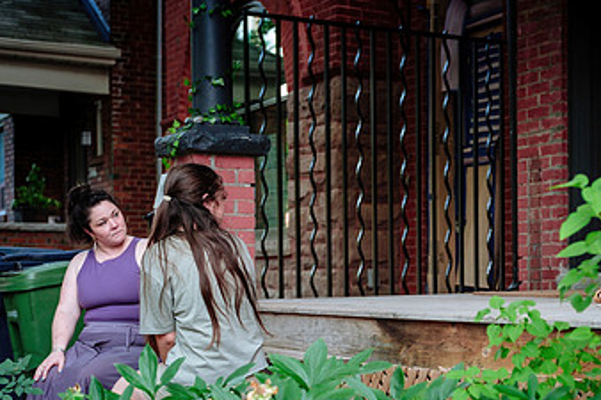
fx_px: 1118
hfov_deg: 29.7
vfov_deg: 20.0
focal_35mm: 67
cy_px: 326
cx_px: 430
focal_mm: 25.9
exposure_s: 1/160
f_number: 1.8
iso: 500
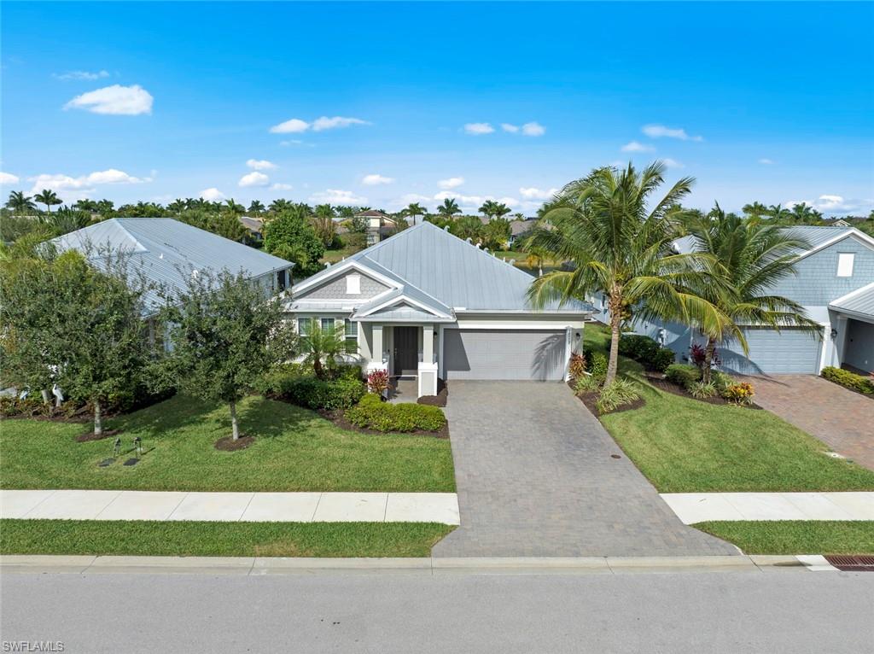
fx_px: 605
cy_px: 327
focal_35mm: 24
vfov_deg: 56.7
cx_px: 437
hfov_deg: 71.6
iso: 100
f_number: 2.8
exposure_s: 1/2500
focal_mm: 12.29
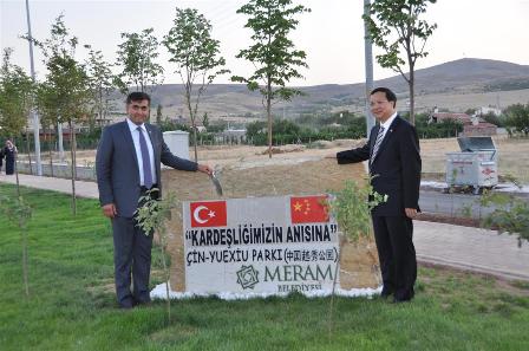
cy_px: 176
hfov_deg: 41.2
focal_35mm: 48
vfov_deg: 28.0
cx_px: 264
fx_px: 704
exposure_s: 1/60
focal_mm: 32
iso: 400
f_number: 4
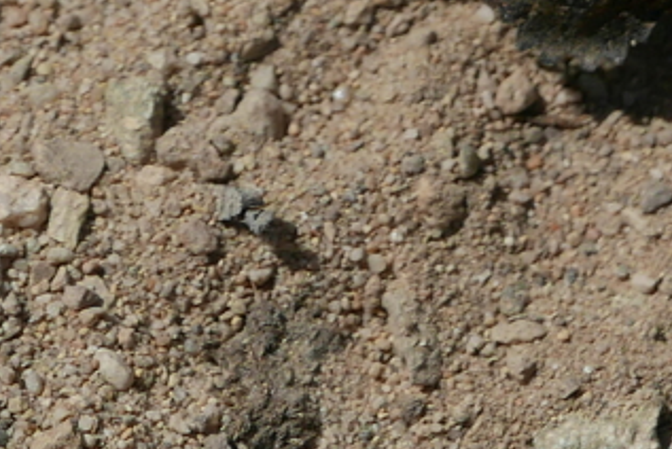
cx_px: 694
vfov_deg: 3.8
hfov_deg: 5.7
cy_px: -326
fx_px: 6782
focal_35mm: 363
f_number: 5.6
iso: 200
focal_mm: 34
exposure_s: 1/2000
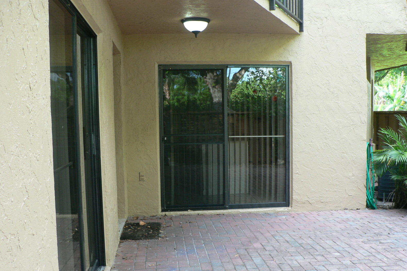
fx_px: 430
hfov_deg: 50.7
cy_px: 149
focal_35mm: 38
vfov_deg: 35.0
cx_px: 202
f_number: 2.8
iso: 80
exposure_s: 1/40
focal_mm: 6
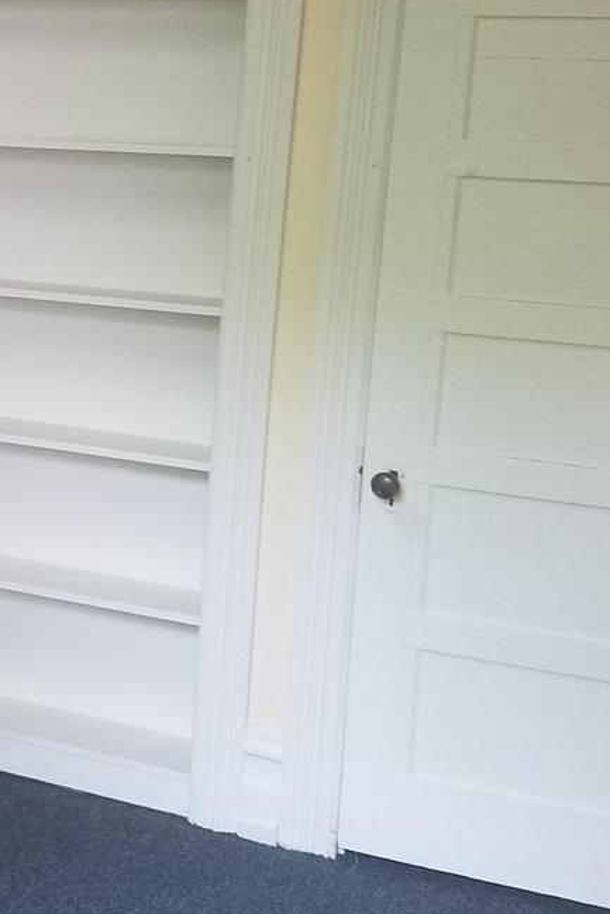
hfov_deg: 20.2
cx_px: -68
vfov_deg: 31.2
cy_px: 323
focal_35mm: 64
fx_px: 1626
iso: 250
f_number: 1.7
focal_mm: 4.2
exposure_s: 1/24
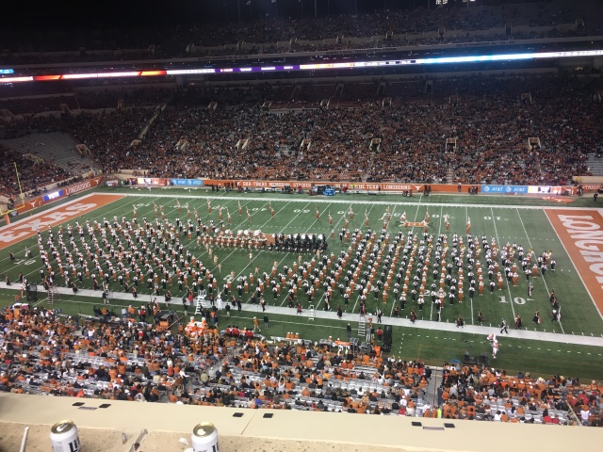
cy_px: 226
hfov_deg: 61.7
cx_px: 302
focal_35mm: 29
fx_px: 505
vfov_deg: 48.2
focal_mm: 4.15
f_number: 2.2
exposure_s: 1/30
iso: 25
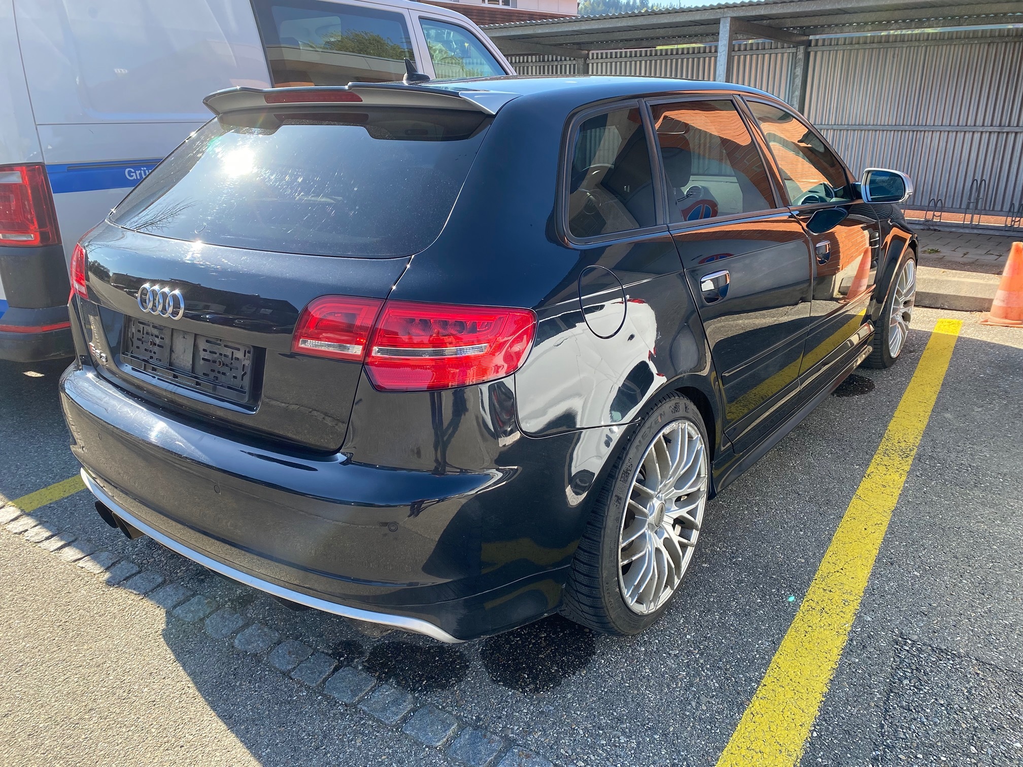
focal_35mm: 26
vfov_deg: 53.1
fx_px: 768
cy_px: 384
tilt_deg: -21.6
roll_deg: +1.0
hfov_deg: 67.3
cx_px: 512
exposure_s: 1/527
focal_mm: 4.25
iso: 32
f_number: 1.8
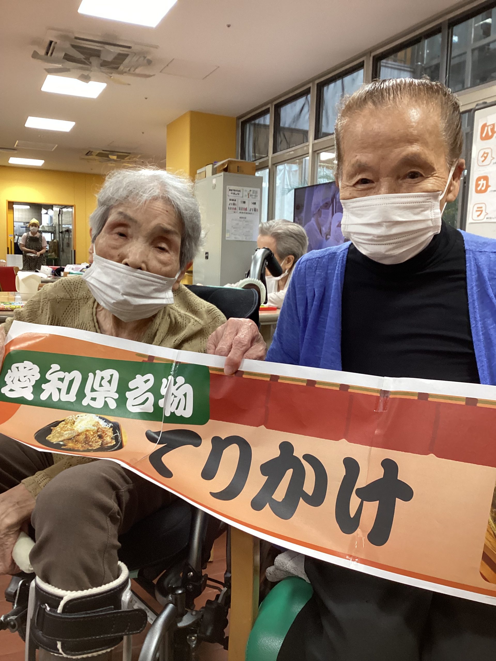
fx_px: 592
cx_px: 248
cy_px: 330
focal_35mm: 31
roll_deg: -2.7
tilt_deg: -6.0
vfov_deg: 58.4
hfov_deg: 45.4
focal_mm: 3.3
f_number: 2.4
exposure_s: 1/60
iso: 125
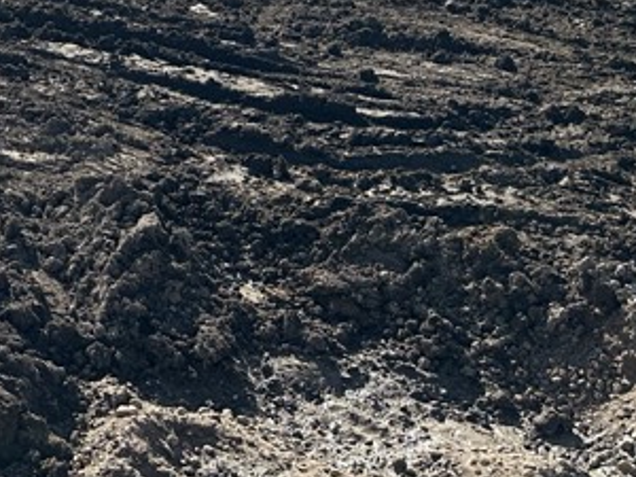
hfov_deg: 21.7
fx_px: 1470
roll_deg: +0.1
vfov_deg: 17.2
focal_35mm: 80
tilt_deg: -7.0
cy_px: -167
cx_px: -216
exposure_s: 1/7576
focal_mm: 6.86
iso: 80
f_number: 1.78
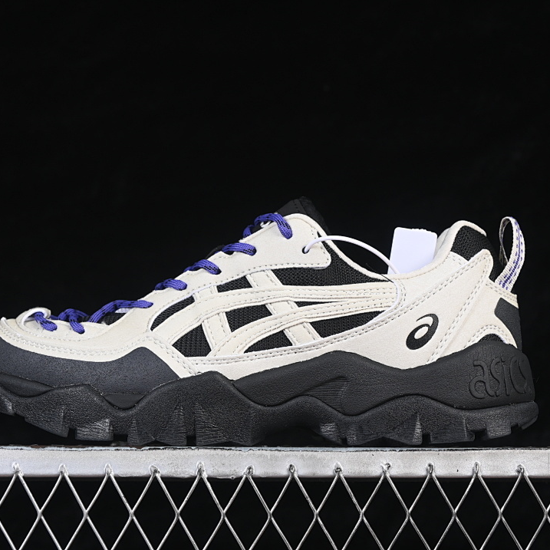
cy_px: 275
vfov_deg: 18.1
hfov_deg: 18.1
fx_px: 1726
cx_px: 262
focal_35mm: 96
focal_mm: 50
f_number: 7.1
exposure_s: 1/60
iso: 160
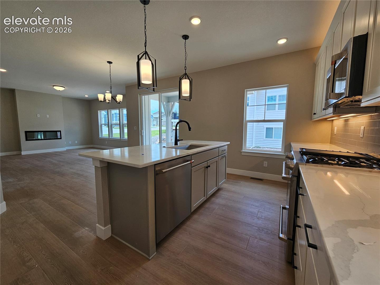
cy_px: 142
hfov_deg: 106.2
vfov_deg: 89.9
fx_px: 143
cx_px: 190
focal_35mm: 13
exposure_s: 1/211
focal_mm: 2.2
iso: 50
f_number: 2.2
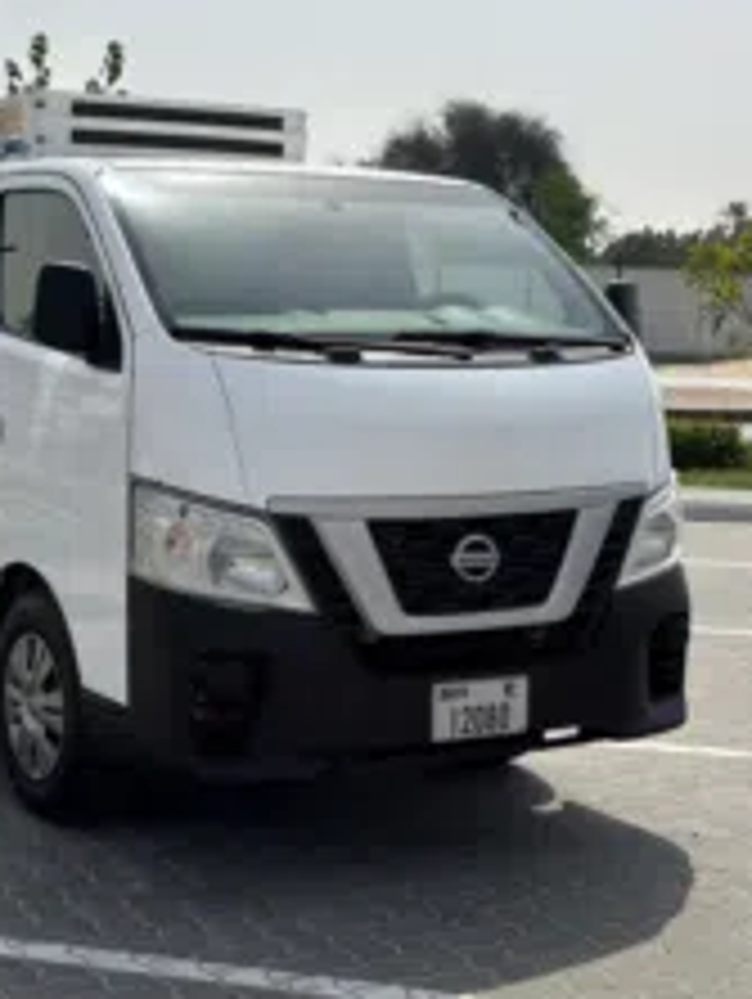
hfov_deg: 23.2
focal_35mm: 63
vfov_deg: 30.7
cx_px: 234
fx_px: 1821
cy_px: 450
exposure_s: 1/9174
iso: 64
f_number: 1.78
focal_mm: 6.76
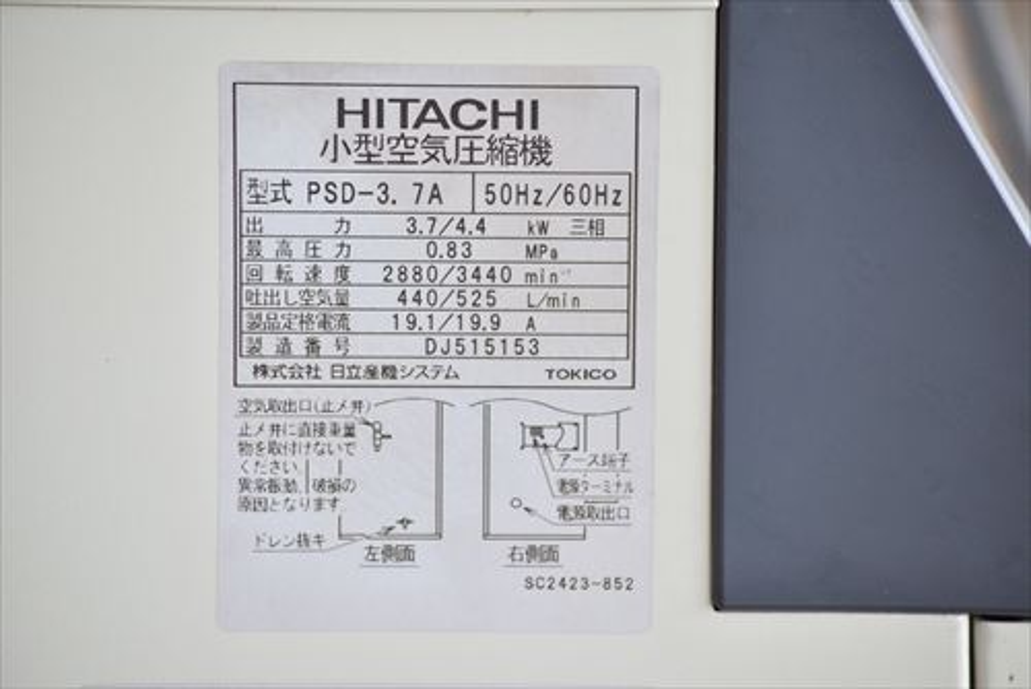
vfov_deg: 5.1
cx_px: 516
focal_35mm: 270
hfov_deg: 7.6
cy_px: 344
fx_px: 7737
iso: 1250
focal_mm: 180
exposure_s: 1/500
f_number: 6.3
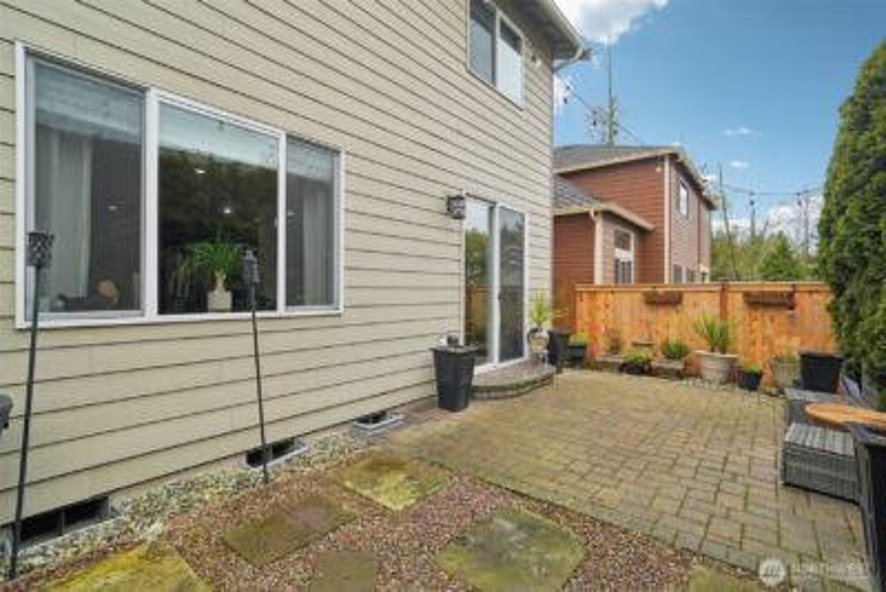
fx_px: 394
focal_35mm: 16
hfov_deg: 96.7
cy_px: 296
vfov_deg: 73.8
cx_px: 443
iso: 1600
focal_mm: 16
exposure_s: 1/500
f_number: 8
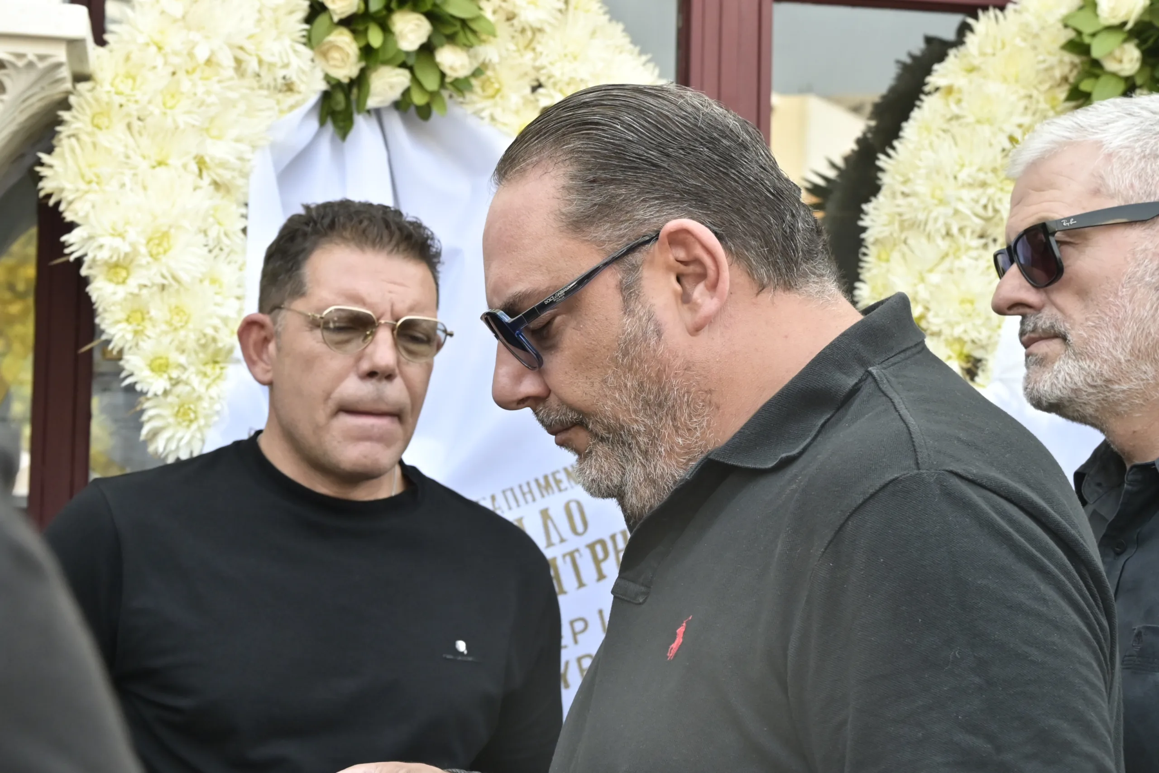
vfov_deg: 18.7
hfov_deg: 27.7
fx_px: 2350
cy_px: 386
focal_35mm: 73
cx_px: 580
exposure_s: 1/500
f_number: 8
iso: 1600
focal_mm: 49
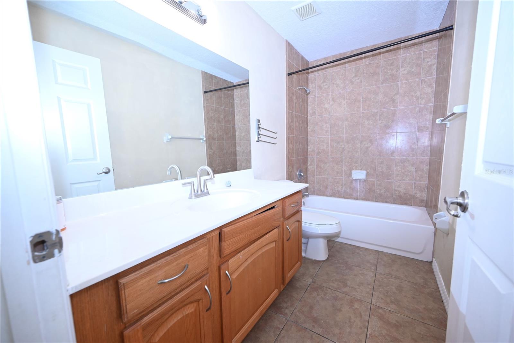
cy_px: 172
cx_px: 257
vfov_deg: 81.2
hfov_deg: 104.2
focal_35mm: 14
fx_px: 200
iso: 2200
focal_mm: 14
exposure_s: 1/125
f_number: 4
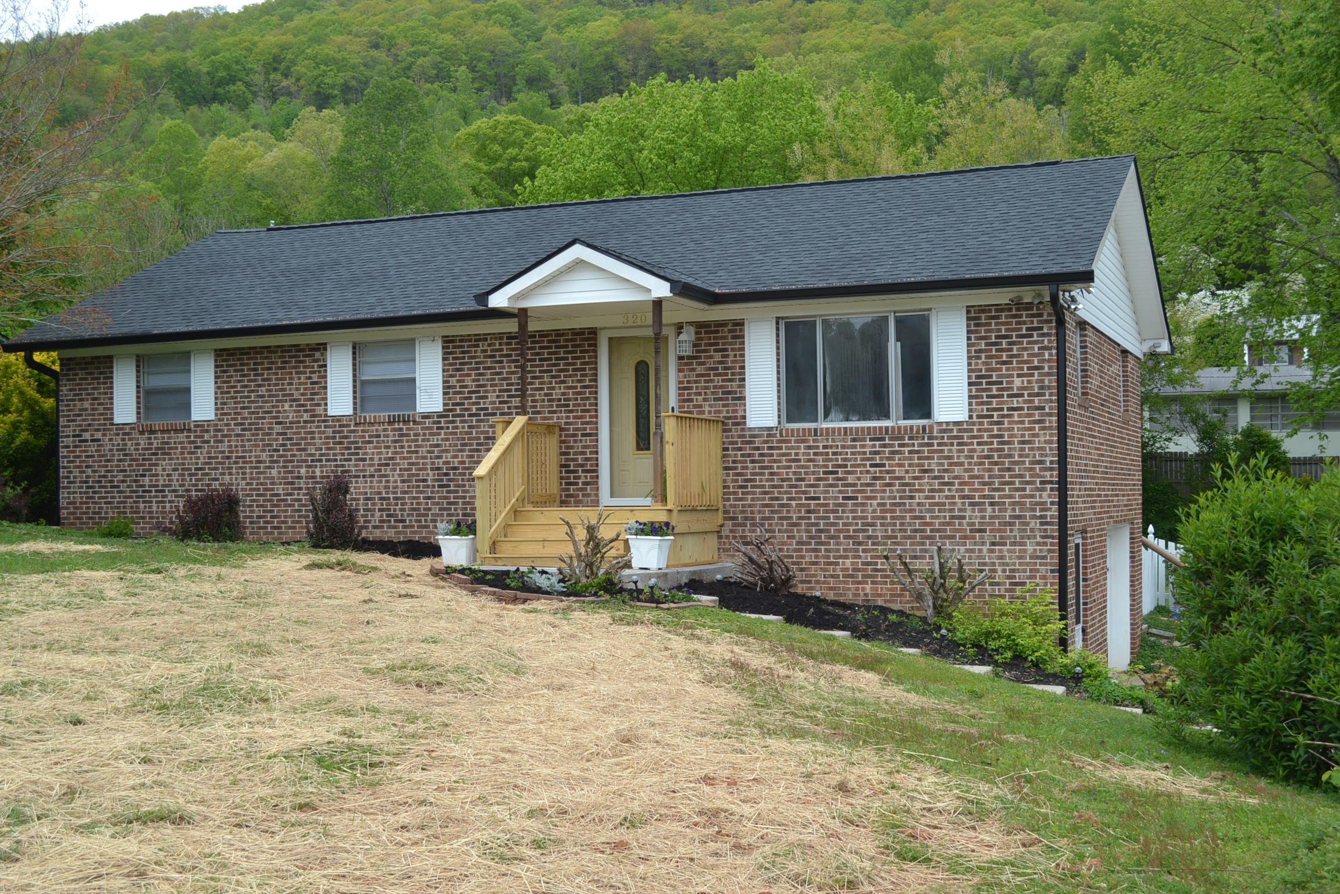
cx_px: 670
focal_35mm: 42
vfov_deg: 31.9
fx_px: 1563
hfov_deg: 46.4
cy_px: 447
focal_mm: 28
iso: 100
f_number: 7.1
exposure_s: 1/200
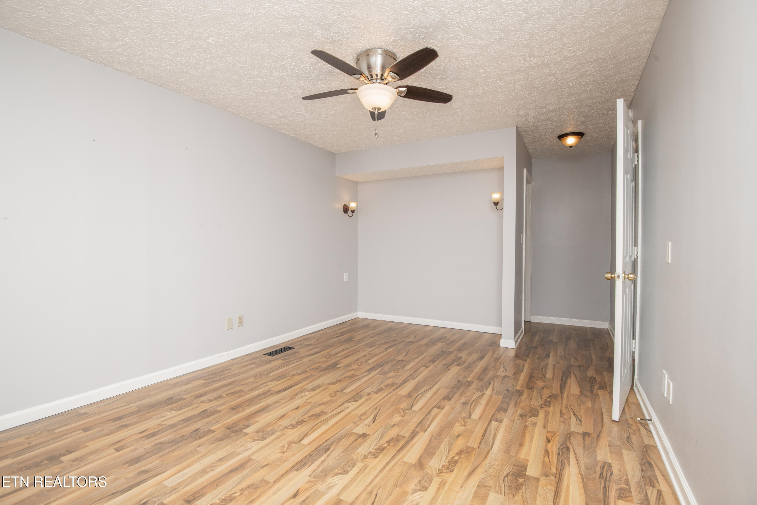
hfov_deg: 96.7
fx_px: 336
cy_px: 252
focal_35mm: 16
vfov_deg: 73.7
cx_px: 378
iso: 400
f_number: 9
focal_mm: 16
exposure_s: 1/250
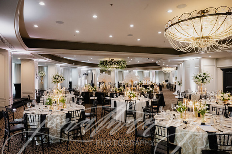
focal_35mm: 24
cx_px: 116
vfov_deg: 53.2
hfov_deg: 73.7
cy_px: 77
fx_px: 155
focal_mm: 24
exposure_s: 1/13
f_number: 9
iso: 5000
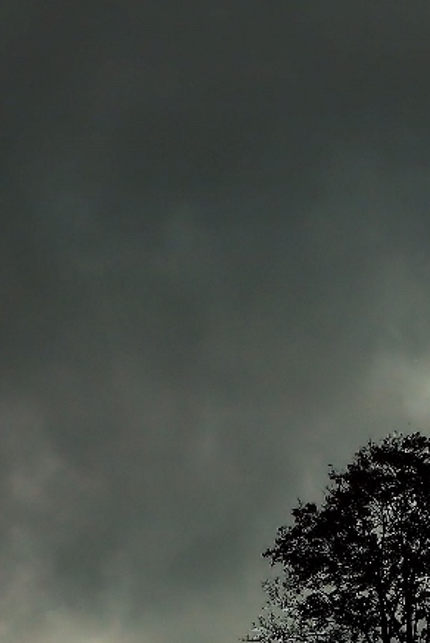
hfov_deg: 14.4
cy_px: 706
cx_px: 296
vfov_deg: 20.4
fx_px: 1700
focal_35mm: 95
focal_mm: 27
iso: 250
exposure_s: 1/1250
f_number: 13
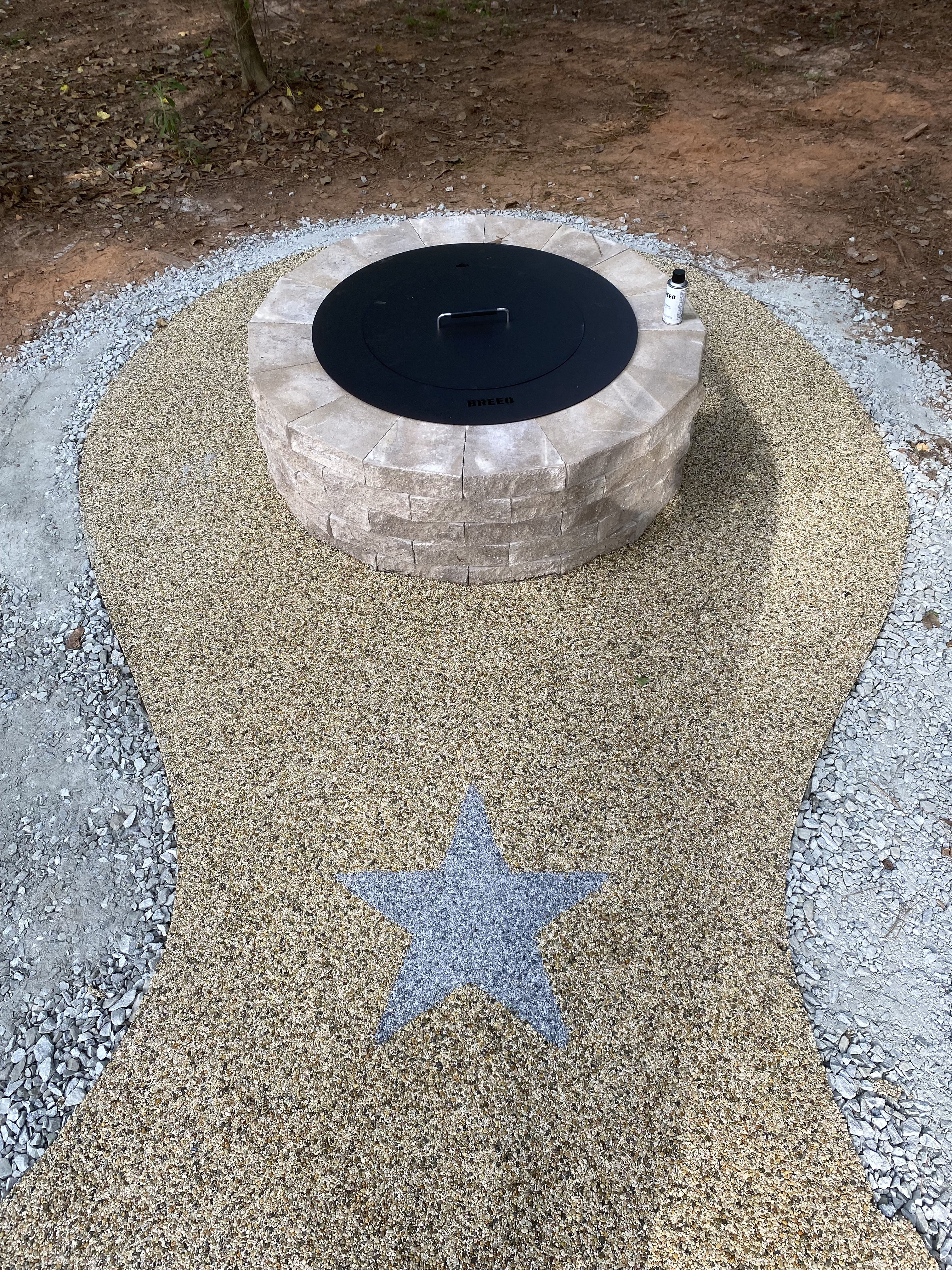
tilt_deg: -49.3
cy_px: 635
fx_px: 953
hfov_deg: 53.1
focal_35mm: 26
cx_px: 476
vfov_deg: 67.3
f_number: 1.8
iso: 32
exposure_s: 1/288
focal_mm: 4.25
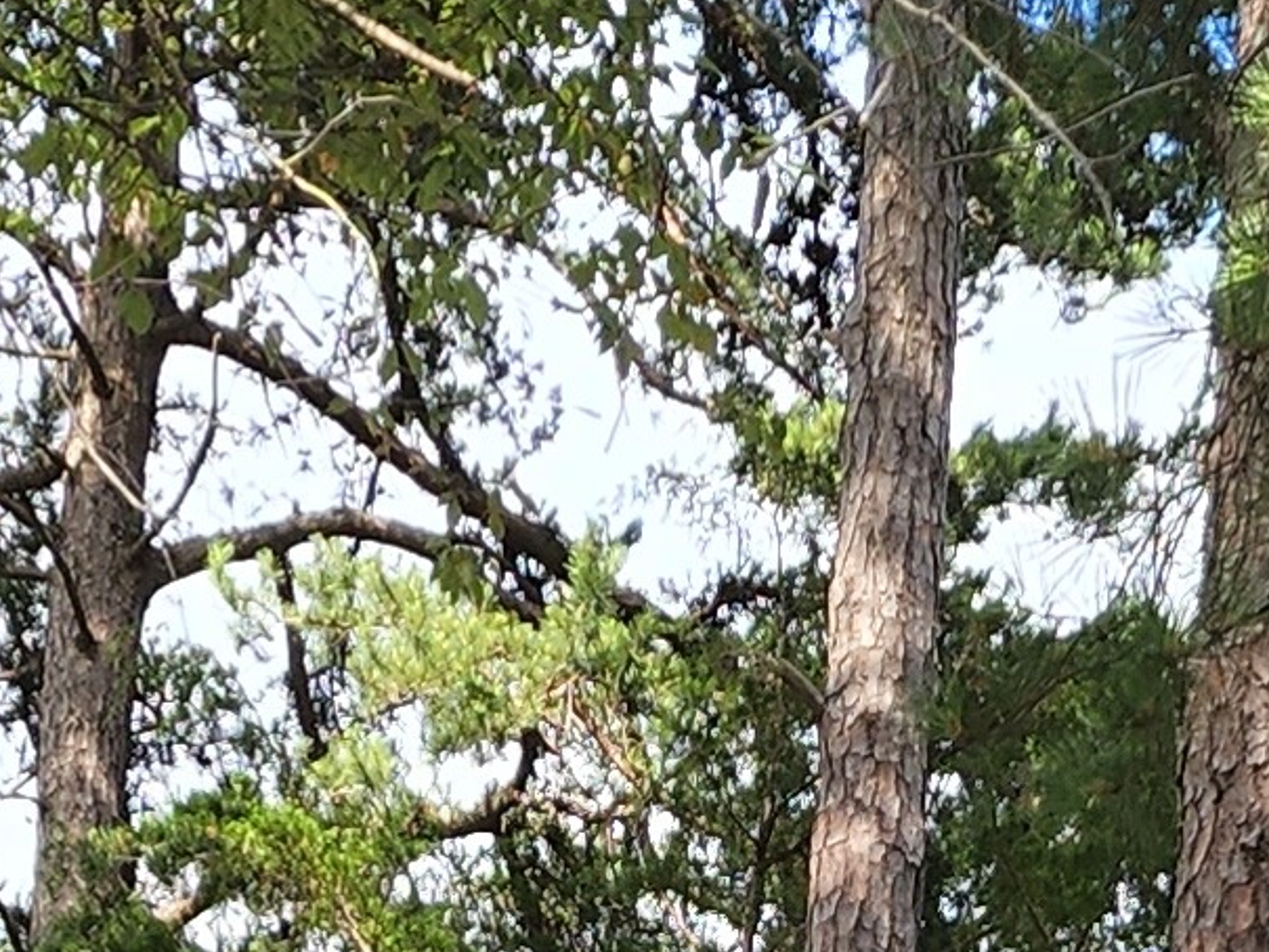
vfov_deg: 8.1
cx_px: 845
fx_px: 5573
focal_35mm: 152
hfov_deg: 13.0
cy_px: 2984
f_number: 1.8
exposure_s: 1/190
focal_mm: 6.4
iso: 12
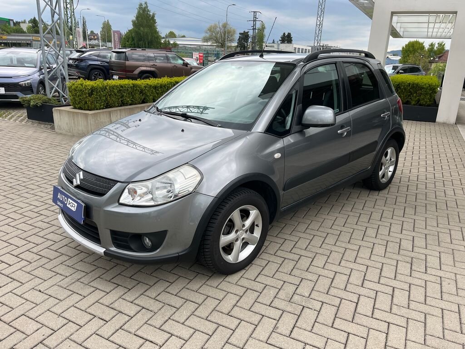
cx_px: 232
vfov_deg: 53.1
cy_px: 174
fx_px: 349
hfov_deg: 67.3
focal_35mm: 26
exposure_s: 1/766
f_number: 1.6
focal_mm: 5.1
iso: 50
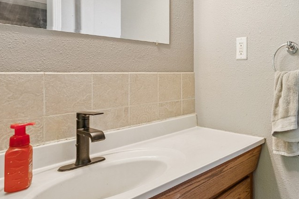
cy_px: 72
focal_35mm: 29
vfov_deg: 44.5
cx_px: 252
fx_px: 241
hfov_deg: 57.4
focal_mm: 16
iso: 400
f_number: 10
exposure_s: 1/4
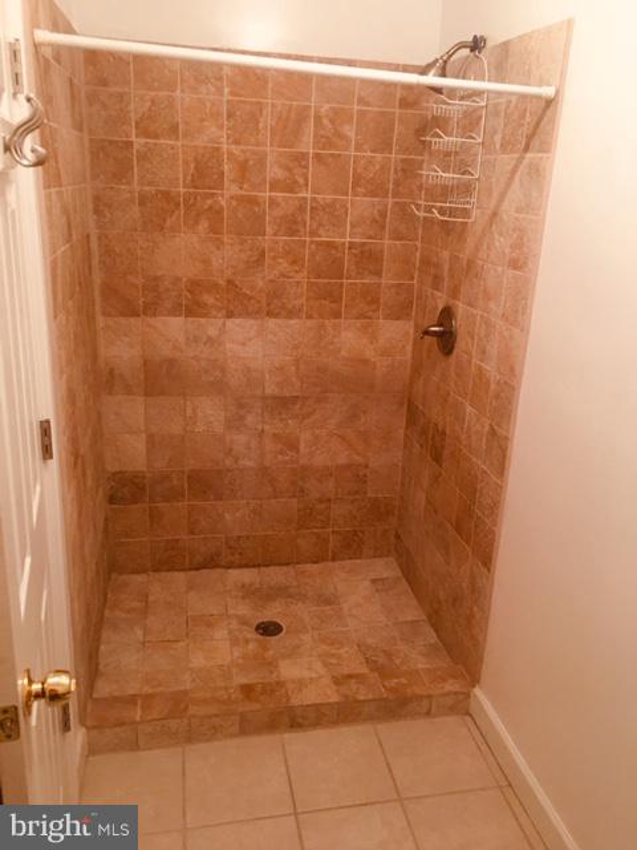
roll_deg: -3.6
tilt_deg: -17.0
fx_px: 712
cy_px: 425
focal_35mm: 29
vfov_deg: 61.7
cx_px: 318
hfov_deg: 48.2
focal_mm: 4.15
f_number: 2.2
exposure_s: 1/15
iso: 125
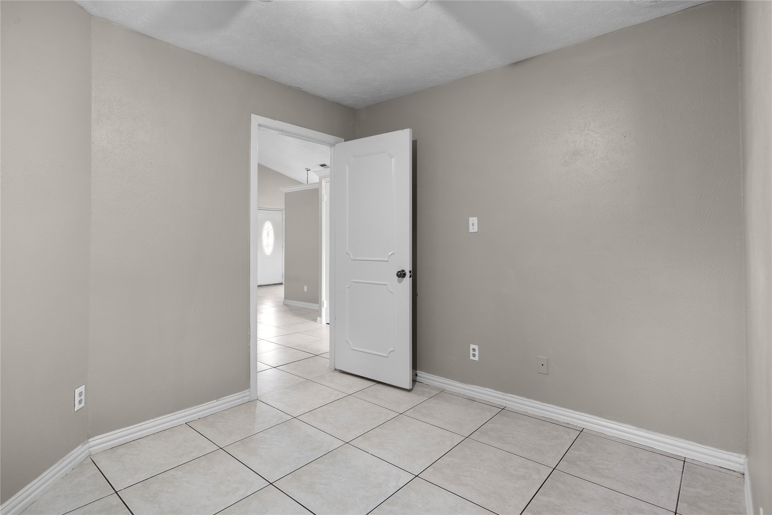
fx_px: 365
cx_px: 386
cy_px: 258
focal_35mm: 17
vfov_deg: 70.4
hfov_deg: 93.3
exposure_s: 2
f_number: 7.1
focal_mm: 17
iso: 400
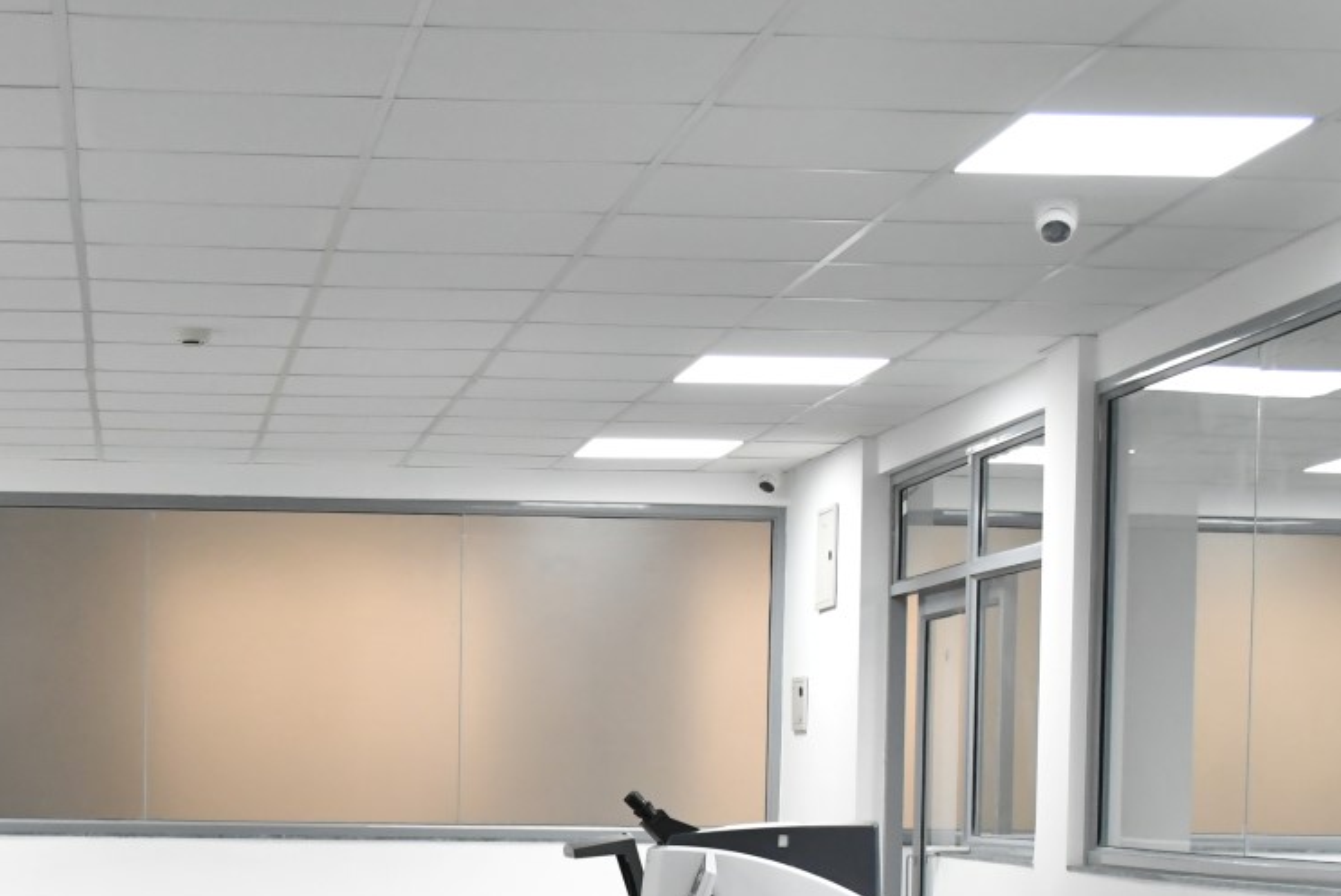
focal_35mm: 85
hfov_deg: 23.7
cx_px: 361
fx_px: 3167
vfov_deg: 15.7
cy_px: 929
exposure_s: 1/60
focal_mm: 26
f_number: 5.6
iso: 1600
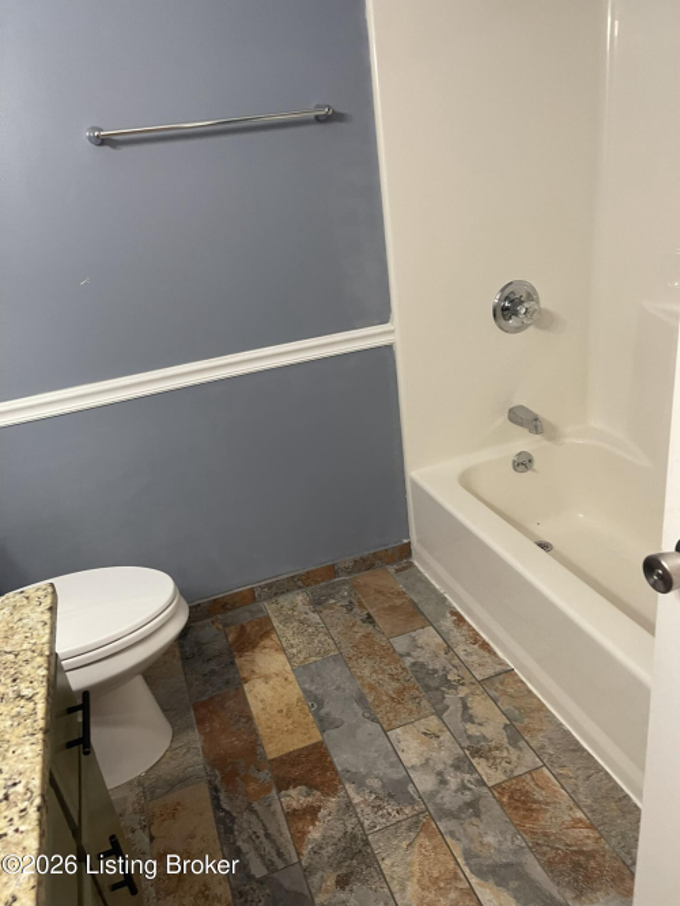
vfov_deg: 69.4
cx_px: 340
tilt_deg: -20.8
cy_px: 453
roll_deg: +6.3
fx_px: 655
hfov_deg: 54.9
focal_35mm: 25
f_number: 1.6
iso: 250
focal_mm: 5.1
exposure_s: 1/60
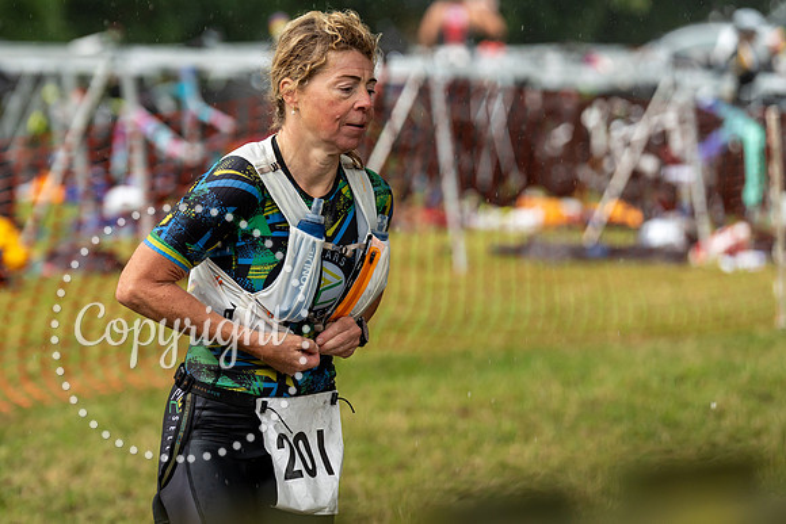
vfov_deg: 7.6
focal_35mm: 182
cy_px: 257
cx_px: 256
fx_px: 3970
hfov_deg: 11.3
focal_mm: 134
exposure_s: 1/1000
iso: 1000
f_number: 3.2
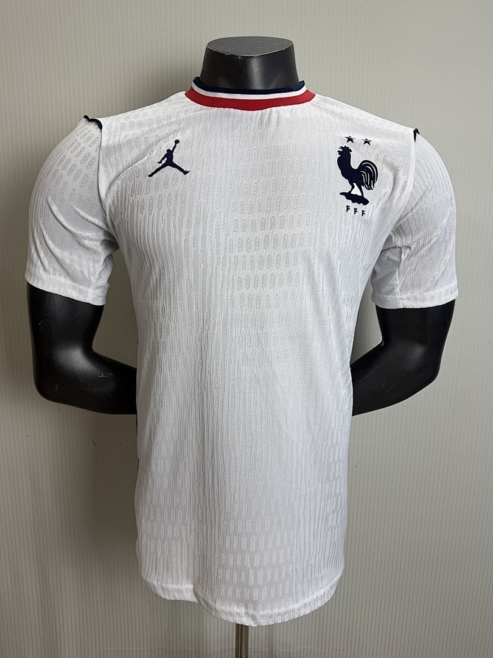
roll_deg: -0.6
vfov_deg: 71.6
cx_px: 246
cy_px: 329
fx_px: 456
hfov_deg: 56.8
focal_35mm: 24
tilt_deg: -9.5
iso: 64
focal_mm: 6.76
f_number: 1.78
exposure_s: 1/100
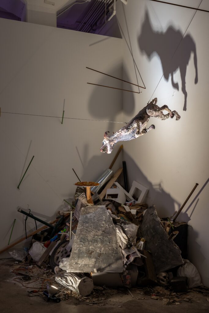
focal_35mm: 36
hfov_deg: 36.9
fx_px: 313
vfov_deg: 53.1
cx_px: 104
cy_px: 156
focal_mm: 24
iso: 200
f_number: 8
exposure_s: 1/1.25
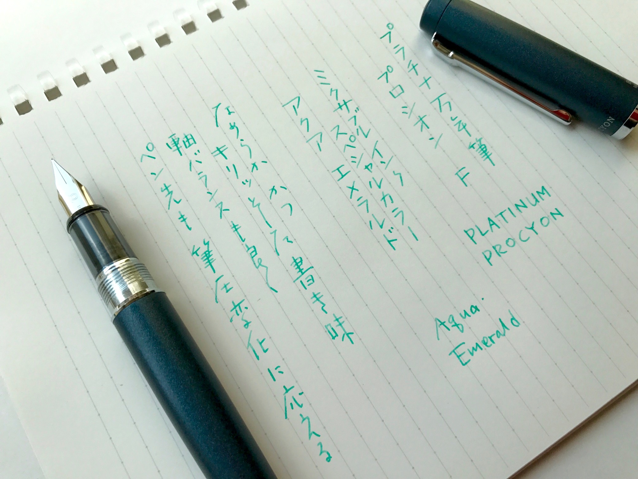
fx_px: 516
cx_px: 319
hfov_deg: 63.4
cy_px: 240
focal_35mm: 28
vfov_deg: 49.7
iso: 20
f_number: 1.8
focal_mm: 3.99
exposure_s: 1/512
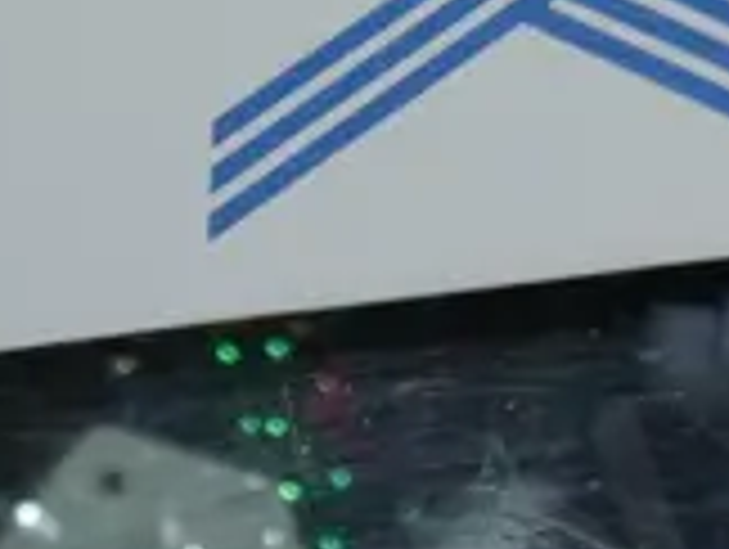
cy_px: -533
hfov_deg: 7.1
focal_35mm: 253
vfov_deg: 5.8
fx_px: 5336
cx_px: 2025
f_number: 5.6
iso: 200
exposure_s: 1/100
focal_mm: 20
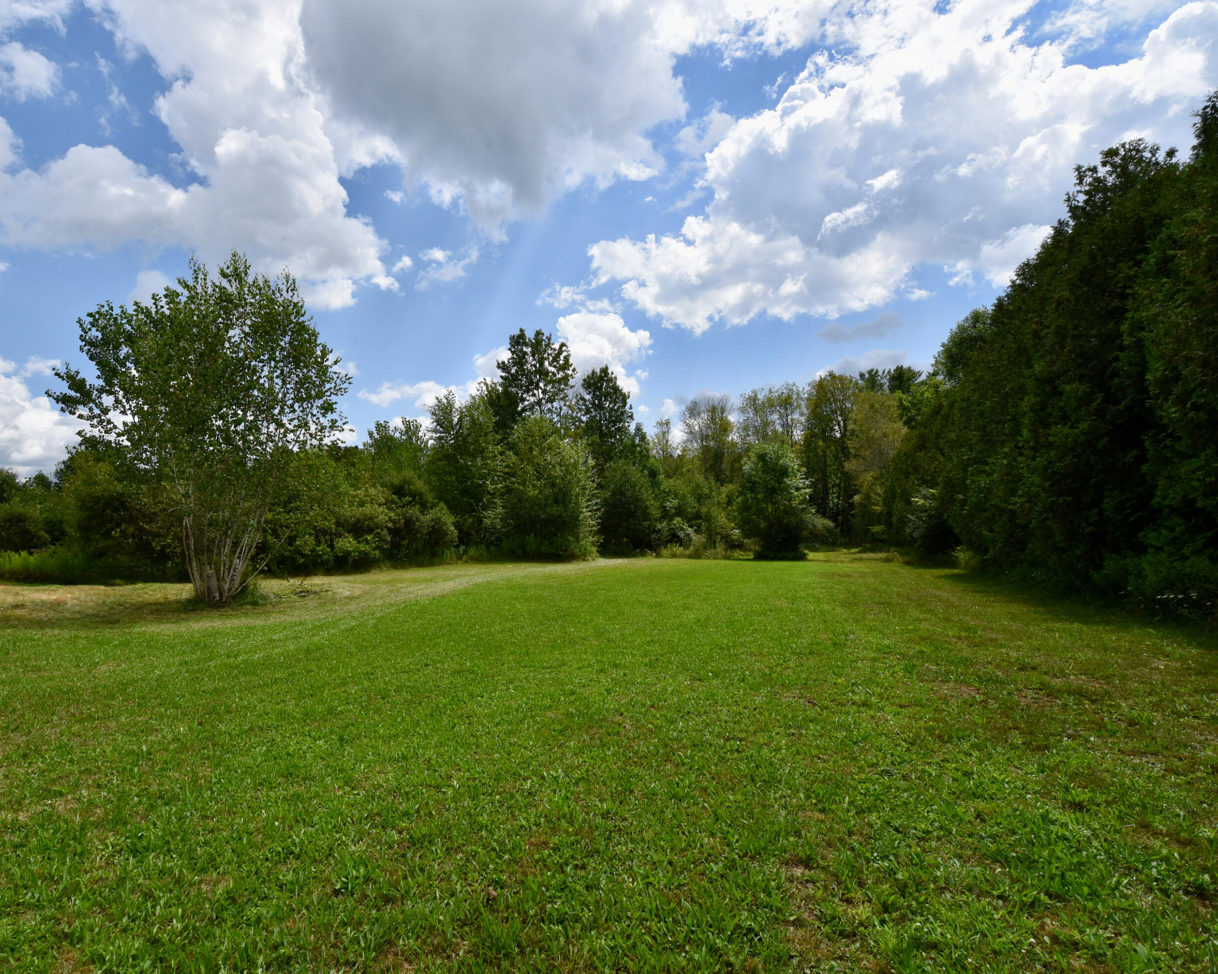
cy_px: 488
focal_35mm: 16
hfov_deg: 92.1
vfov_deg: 80.4
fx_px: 577
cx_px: 499
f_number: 14
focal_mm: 14
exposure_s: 1/800
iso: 800
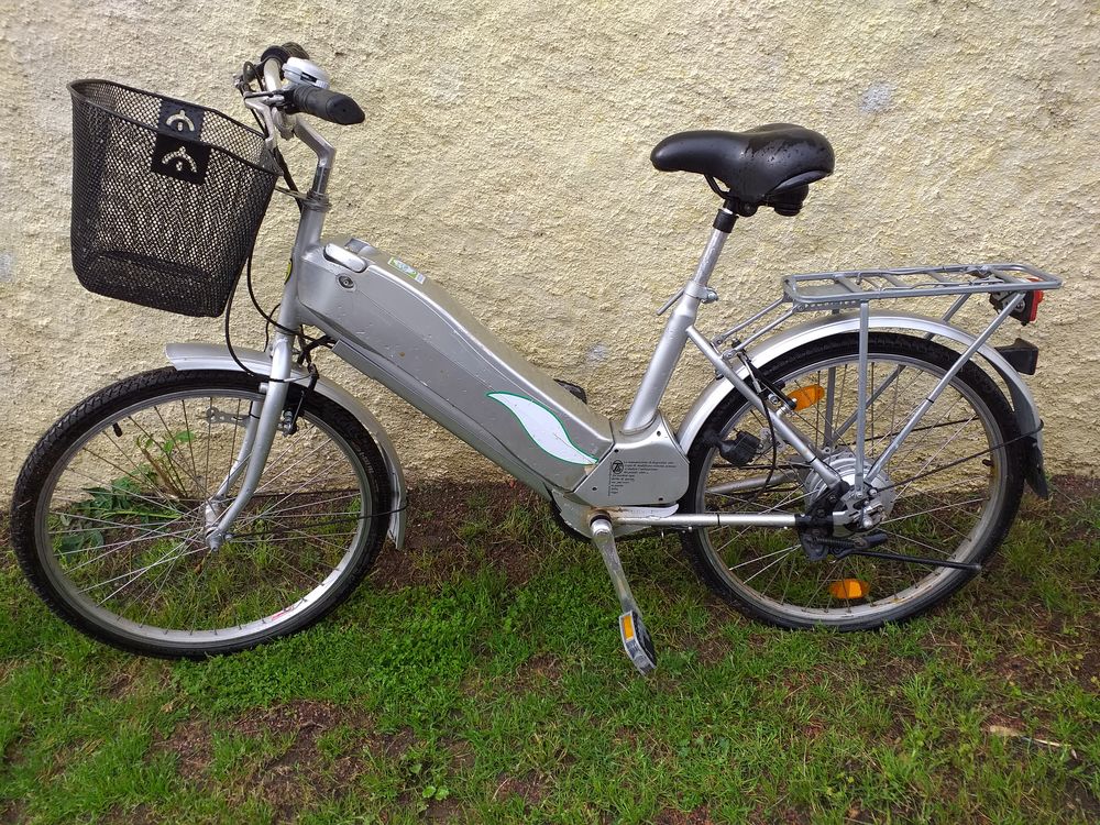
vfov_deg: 53.1
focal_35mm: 26
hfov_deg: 67.3
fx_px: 826
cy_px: 412
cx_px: 550
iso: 40
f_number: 1.9
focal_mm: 3.6
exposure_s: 1/421
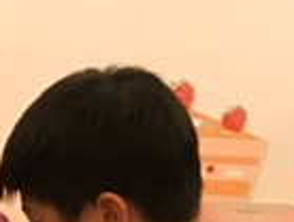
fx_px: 1608
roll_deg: +0.9
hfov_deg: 9.4
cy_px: 497
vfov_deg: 7.5
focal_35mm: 189
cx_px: -389
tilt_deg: -15.2
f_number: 1.8
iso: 64
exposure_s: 1/15
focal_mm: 3.99
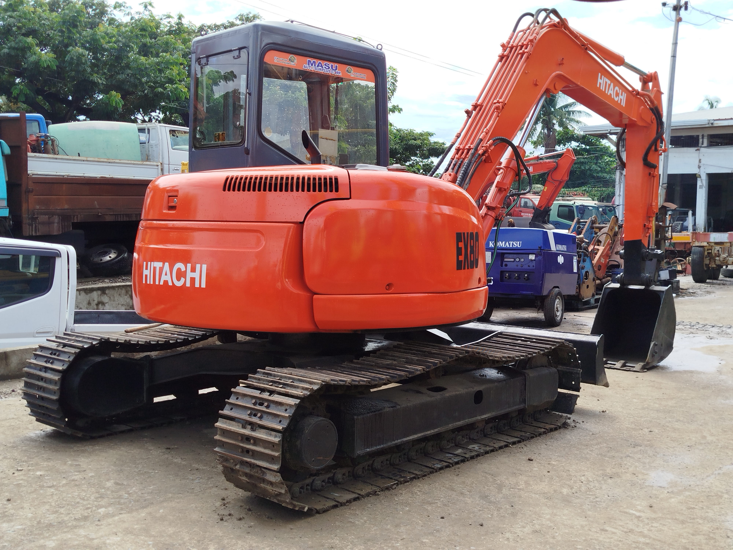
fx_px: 805
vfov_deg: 37.7
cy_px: 275
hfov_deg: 49.0
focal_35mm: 38
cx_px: 366
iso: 50
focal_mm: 5.31
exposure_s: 1/785
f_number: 1.7
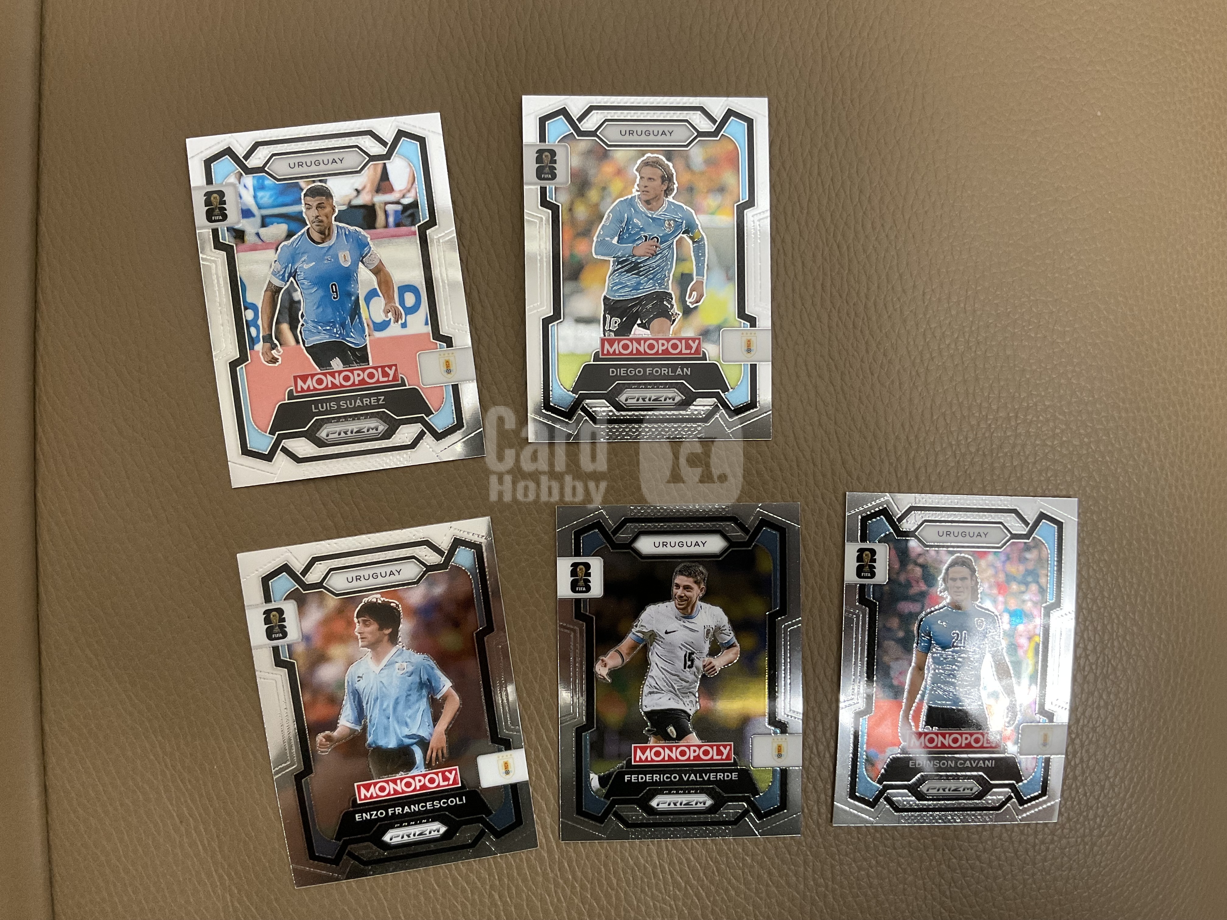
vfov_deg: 48.2
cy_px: 460
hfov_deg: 61.7
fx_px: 1028
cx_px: 614
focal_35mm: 29
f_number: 1.8
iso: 250
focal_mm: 3
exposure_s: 1/60
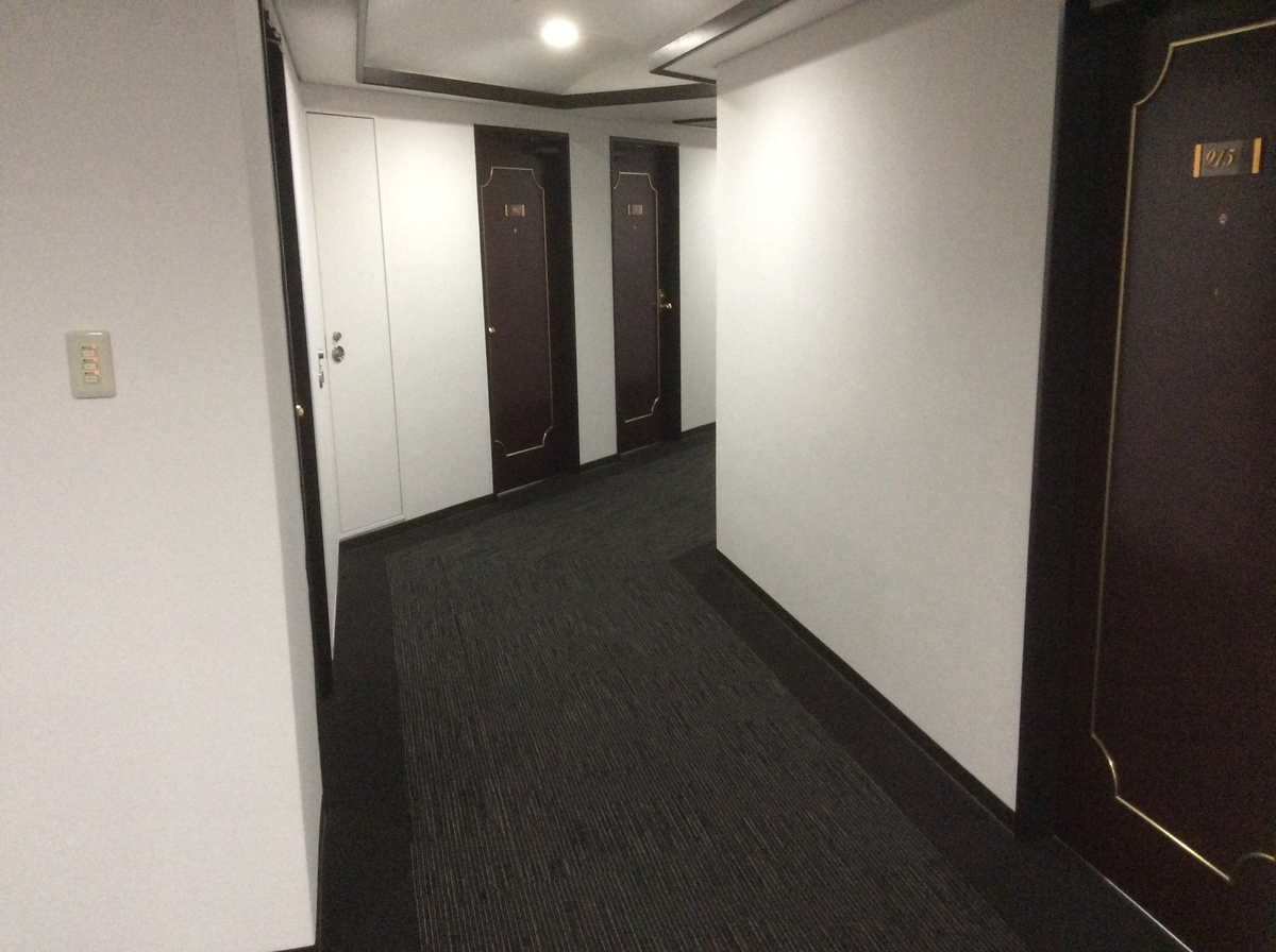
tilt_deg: -12.8
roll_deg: -0.8
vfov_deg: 44.0
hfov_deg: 56.9
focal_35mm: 32
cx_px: 638
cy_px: 476
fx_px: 1178
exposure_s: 1/24
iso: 250
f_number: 2.4
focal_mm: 3.3
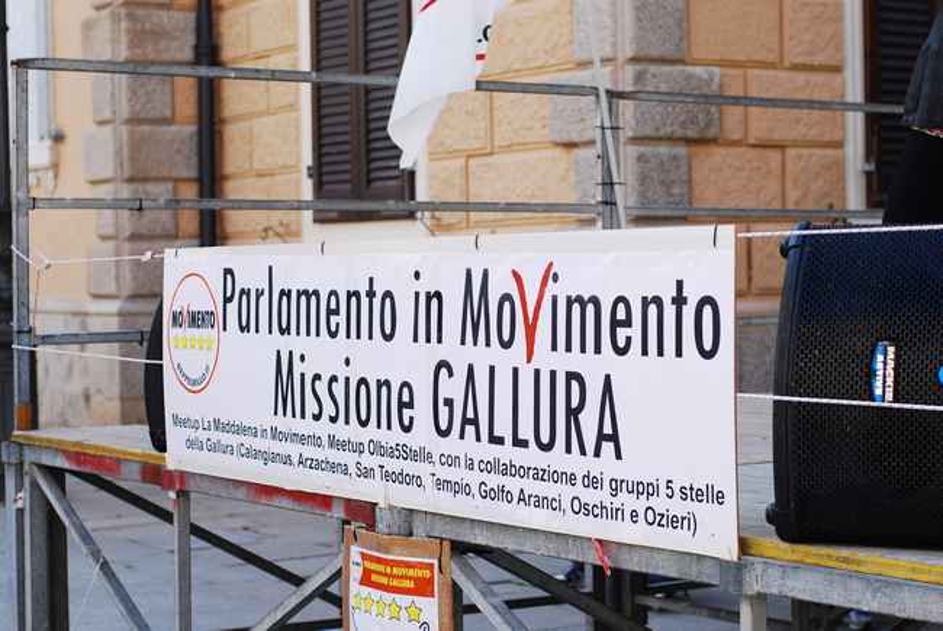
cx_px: 472
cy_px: 316
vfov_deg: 18.2
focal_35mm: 75
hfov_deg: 27.0
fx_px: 1967
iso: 100
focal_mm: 50
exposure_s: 1/160
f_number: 5
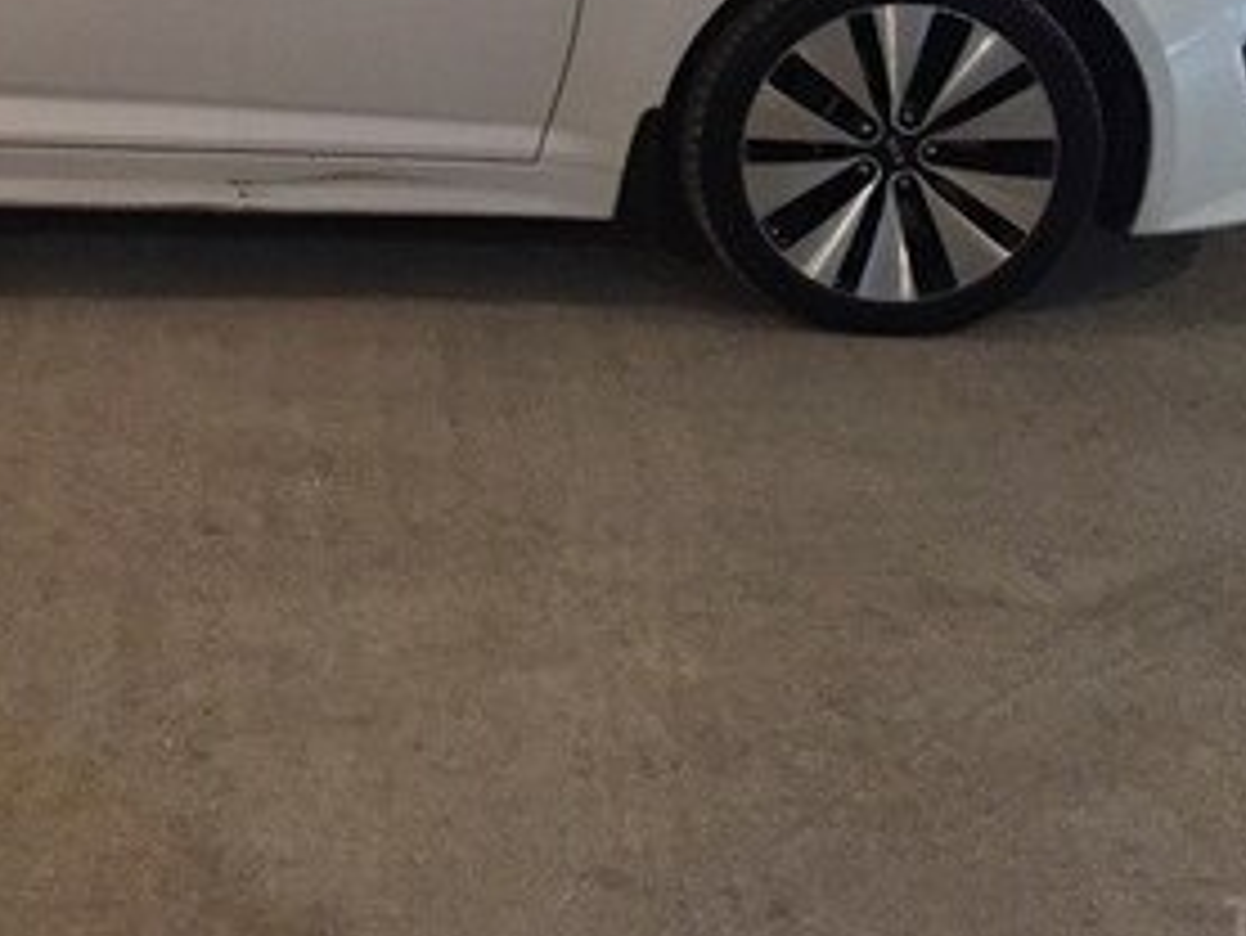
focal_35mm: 69
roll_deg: -0.2
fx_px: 2485
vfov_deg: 20.3
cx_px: 99
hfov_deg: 27.1
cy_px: -110
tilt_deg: -10.5
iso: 500
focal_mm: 4.15
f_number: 2.2
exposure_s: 1/17
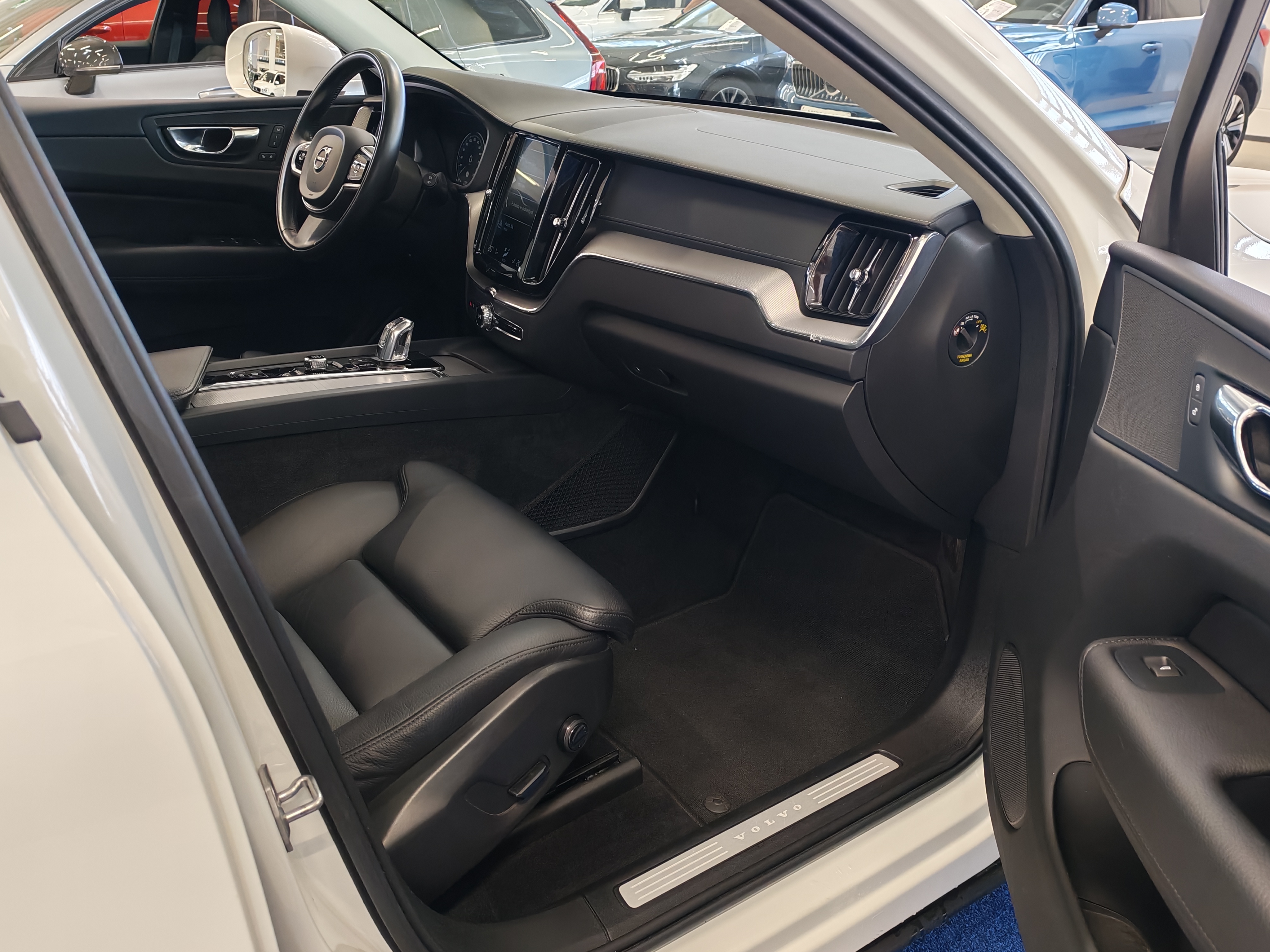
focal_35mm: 30
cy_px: 476
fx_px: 1101
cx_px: 635
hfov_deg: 60.0
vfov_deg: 46.8
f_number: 1.9
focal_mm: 6.12
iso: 320
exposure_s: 1/100
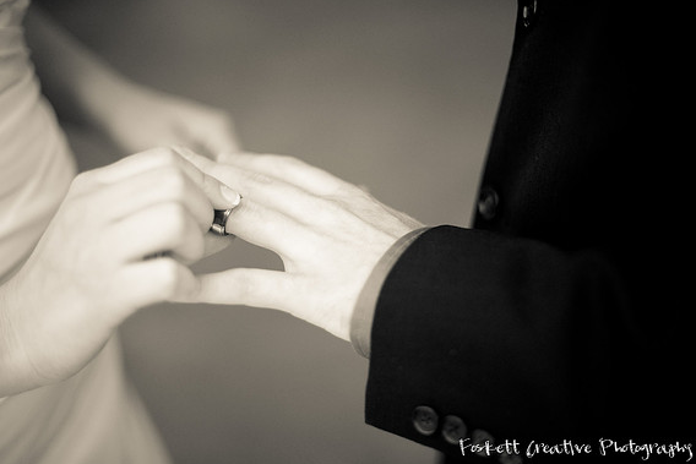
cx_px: 346
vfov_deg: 26.5
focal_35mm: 51
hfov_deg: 38.9
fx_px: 986
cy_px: 233
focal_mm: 50
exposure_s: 1/200
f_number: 1.4
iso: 640
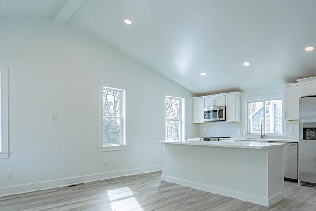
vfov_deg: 52.3
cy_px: 137
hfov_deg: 73.3
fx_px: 211
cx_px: 182
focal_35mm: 24
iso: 640
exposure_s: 1/3200
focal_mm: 16
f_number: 5
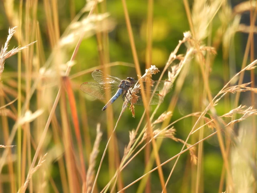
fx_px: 6311
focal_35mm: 850
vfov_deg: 1.7
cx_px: 128
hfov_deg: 2.3
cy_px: 96
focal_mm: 152
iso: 100
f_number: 6.3
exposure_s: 1/100
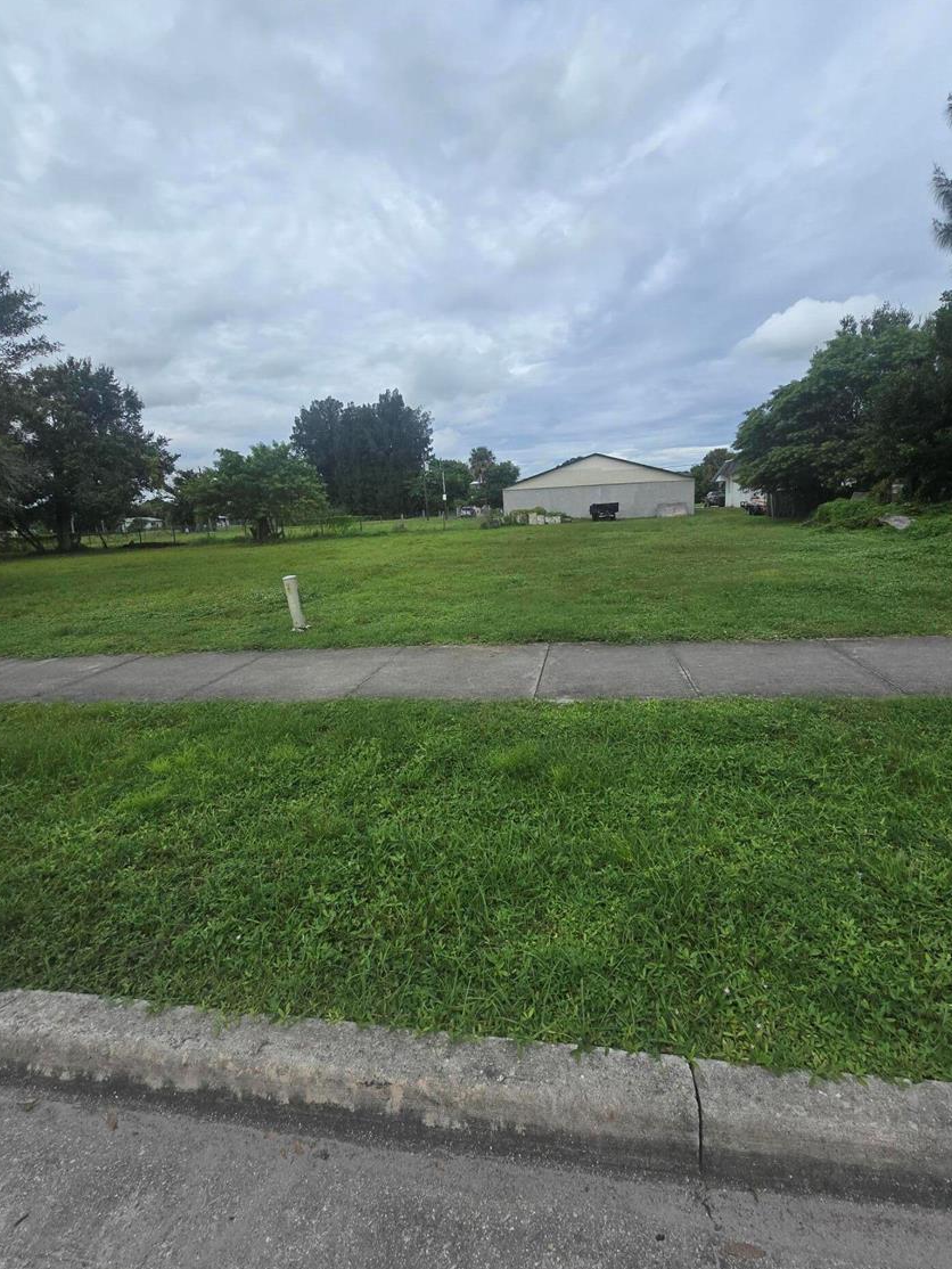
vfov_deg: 102.0
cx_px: 501
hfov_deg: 85.6
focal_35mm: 14
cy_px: 603
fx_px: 513
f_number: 2.2
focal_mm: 2.2
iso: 50
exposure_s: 1/2723
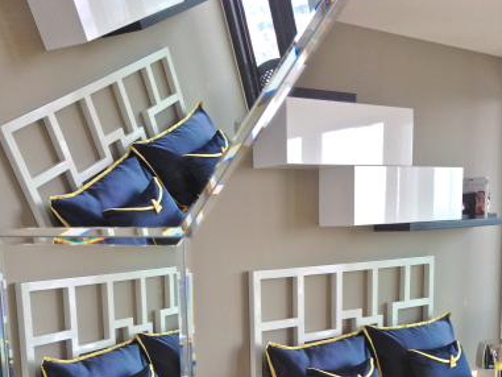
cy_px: 328
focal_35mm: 47
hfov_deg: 40.4
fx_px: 682
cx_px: 252
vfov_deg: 29.8
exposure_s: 1/120
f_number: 2.4
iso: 80
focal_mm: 4.28
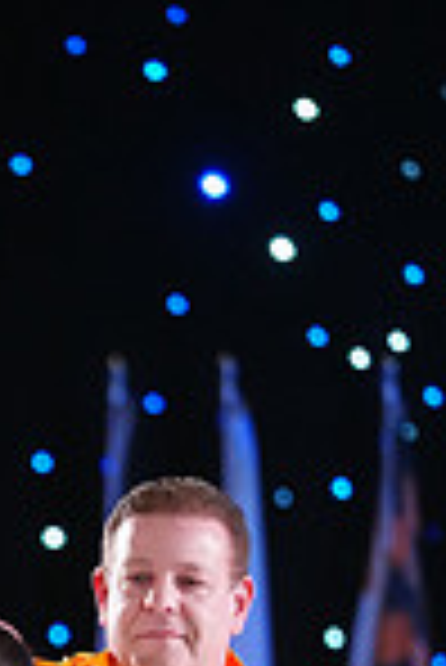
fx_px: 13756
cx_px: 20
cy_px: 1008
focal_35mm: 742
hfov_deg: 1.9
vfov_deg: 2.8
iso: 5000
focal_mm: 189
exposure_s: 1/400
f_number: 4
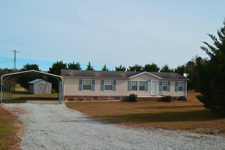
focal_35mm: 39
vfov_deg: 34.2
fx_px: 244
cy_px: 75
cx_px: 112
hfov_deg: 49.6
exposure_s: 1/200
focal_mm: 26
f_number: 10
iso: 400
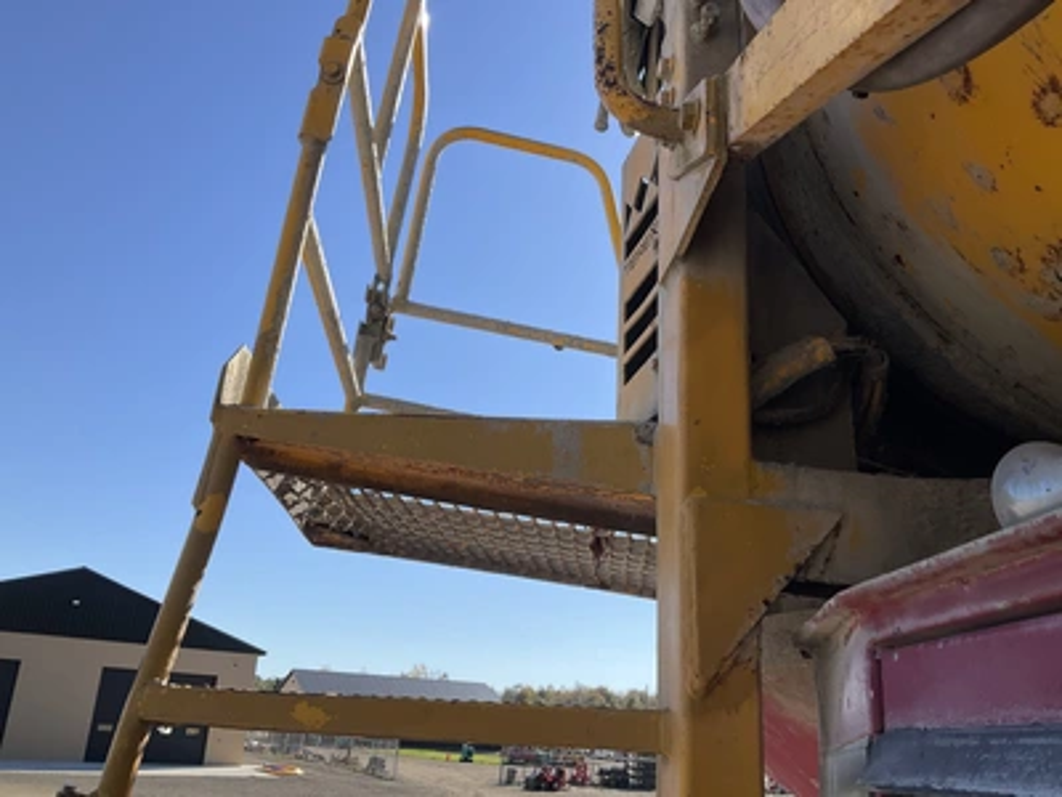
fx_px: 890
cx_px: 531
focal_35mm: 29
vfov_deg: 48.2
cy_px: 398
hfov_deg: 61.7
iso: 25
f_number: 1.8
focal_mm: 3
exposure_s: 1/1534
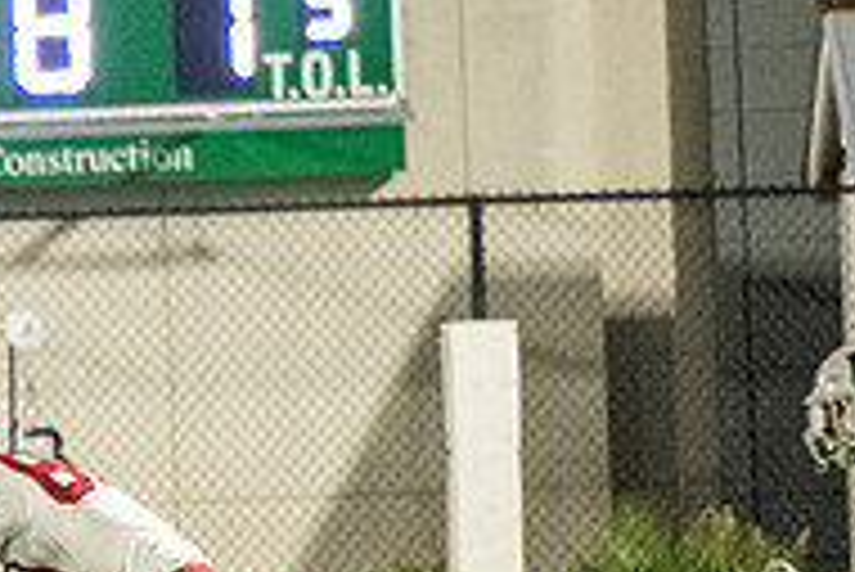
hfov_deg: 1.9
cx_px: -653
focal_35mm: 1064
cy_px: 669
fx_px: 25289
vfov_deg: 1.3
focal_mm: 200
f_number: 2.8
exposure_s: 1/800
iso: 5000
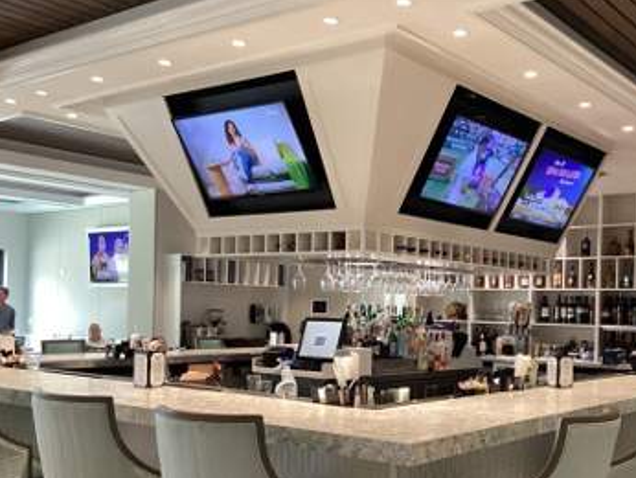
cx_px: 397
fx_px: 791
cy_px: 318
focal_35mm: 43
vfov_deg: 33.3
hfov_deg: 43.5
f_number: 2.4
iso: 250
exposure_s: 1/60
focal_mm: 3.3
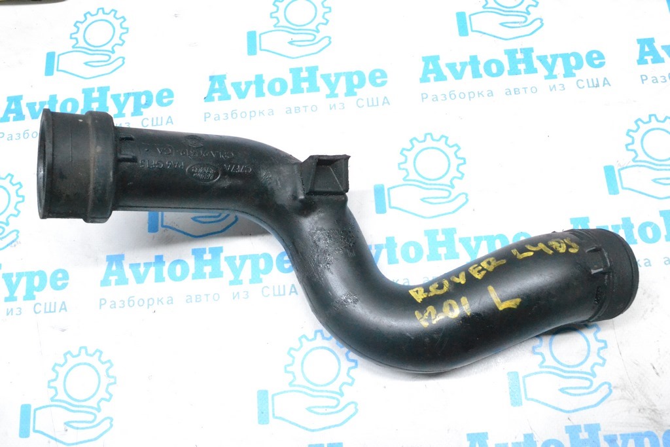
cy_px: 224
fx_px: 670
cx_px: 335
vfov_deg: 36.9
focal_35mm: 36
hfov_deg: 53.1
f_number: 9
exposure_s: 1/160
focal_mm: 24
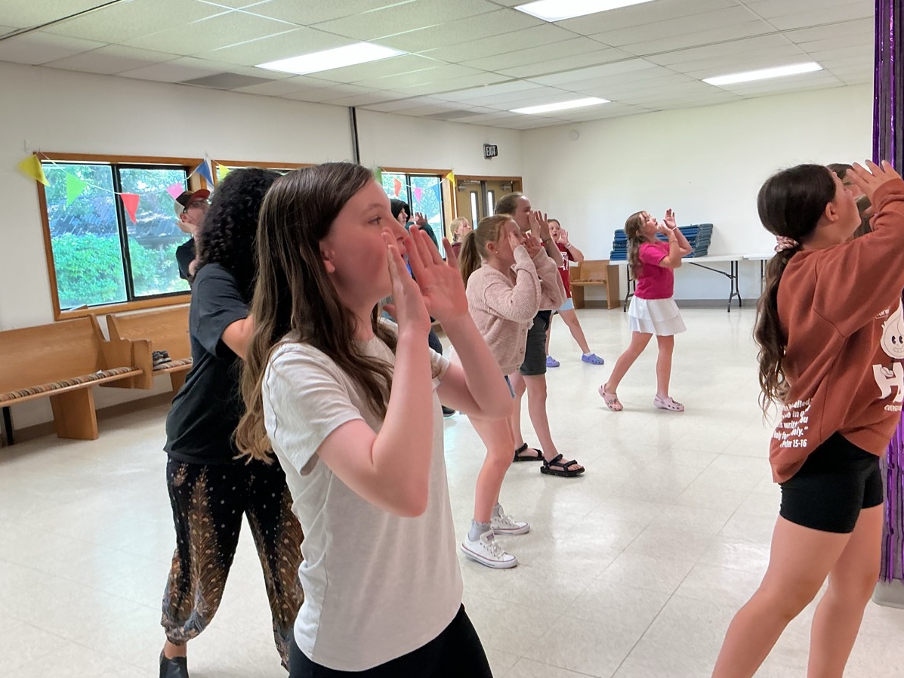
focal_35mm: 31
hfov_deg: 58.3
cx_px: 474
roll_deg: +5.1
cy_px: 339
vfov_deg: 45.4
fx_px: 810
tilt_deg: -7.8
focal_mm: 3
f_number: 1.8
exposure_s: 1/60
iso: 64
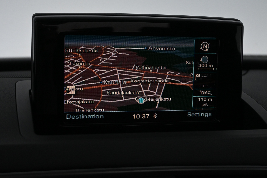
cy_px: 89
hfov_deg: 29.9
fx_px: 501
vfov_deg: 20.2
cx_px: 134
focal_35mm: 68
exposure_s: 1/80
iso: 1800
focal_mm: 45
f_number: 6
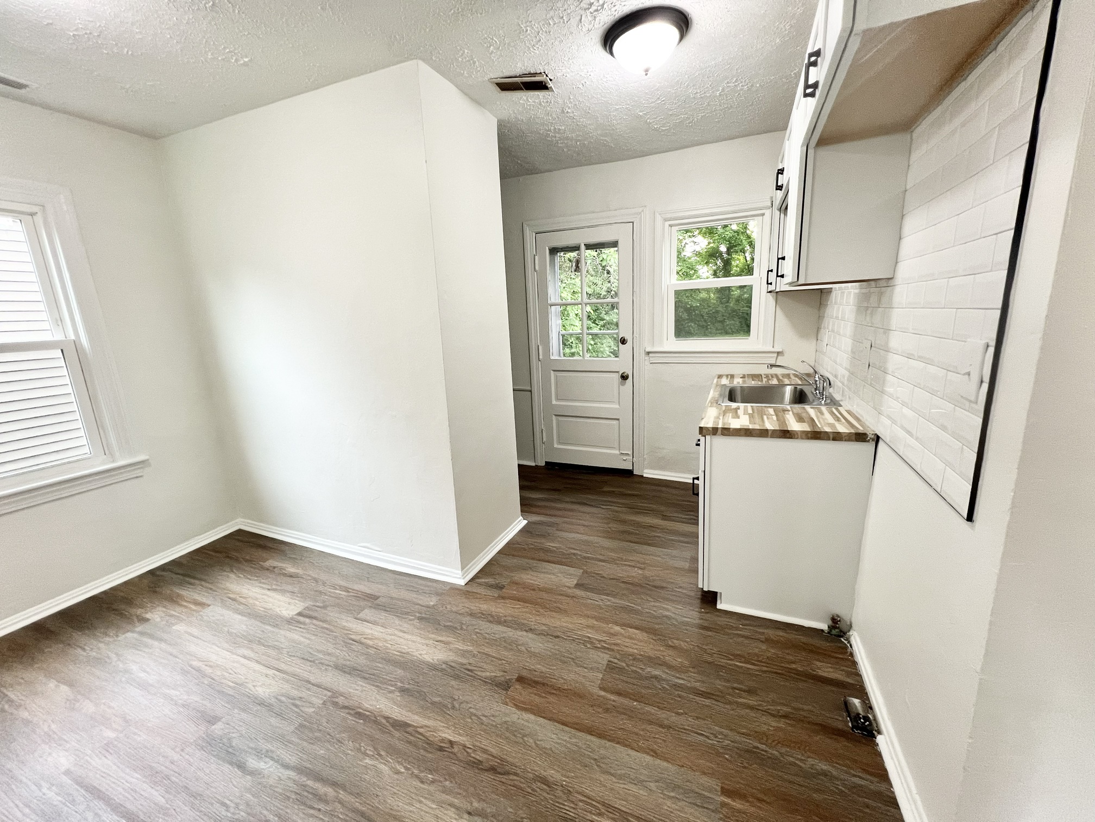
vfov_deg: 89.9
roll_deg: +2.5
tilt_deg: -13.2
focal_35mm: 13
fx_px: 411
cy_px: 411
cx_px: 548
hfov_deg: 106.2
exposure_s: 1/60
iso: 160
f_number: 1.8
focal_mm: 1.57
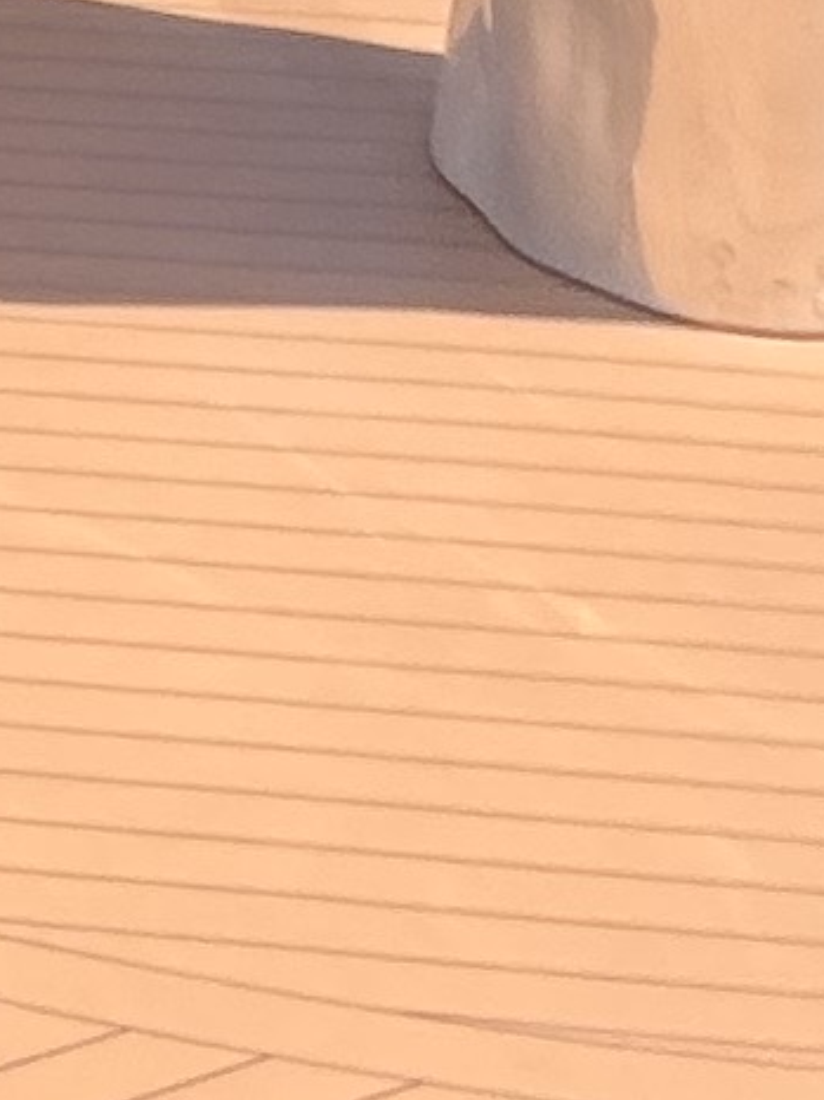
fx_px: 6322
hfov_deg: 6.7
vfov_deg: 9.0
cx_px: -1792
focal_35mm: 199
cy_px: -1466
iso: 40
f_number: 1.9
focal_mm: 2.71
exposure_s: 1/782
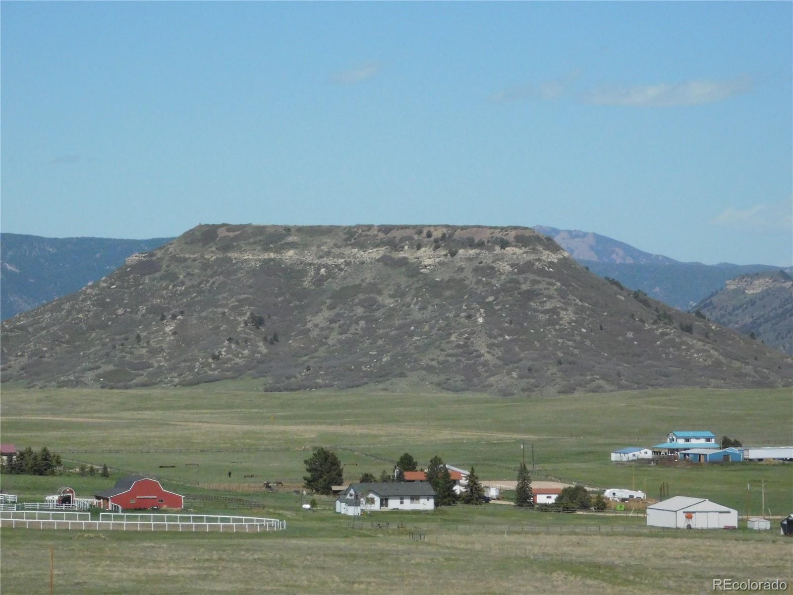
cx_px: 396
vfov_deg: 8.1
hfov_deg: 10.7
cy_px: 298
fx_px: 4215
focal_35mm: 184
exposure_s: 1/1500
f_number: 10.8
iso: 800
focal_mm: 32.7
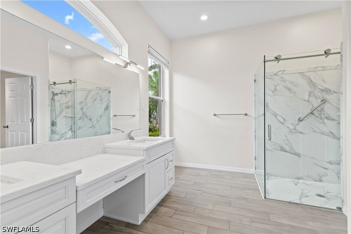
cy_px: 117
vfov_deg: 73.7
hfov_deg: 96.8
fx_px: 156
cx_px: 176
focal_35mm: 16
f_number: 10
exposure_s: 1/13
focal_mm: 16
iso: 320
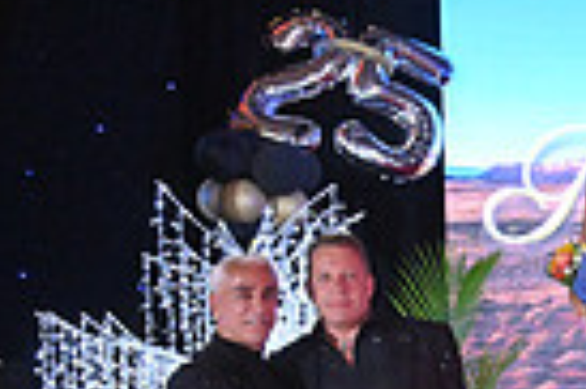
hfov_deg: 14.1
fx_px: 2065
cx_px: 1086
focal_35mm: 127
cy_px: 417
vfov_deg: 10.6
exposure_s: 1/320
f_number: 6.3
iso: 3200
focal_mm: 30
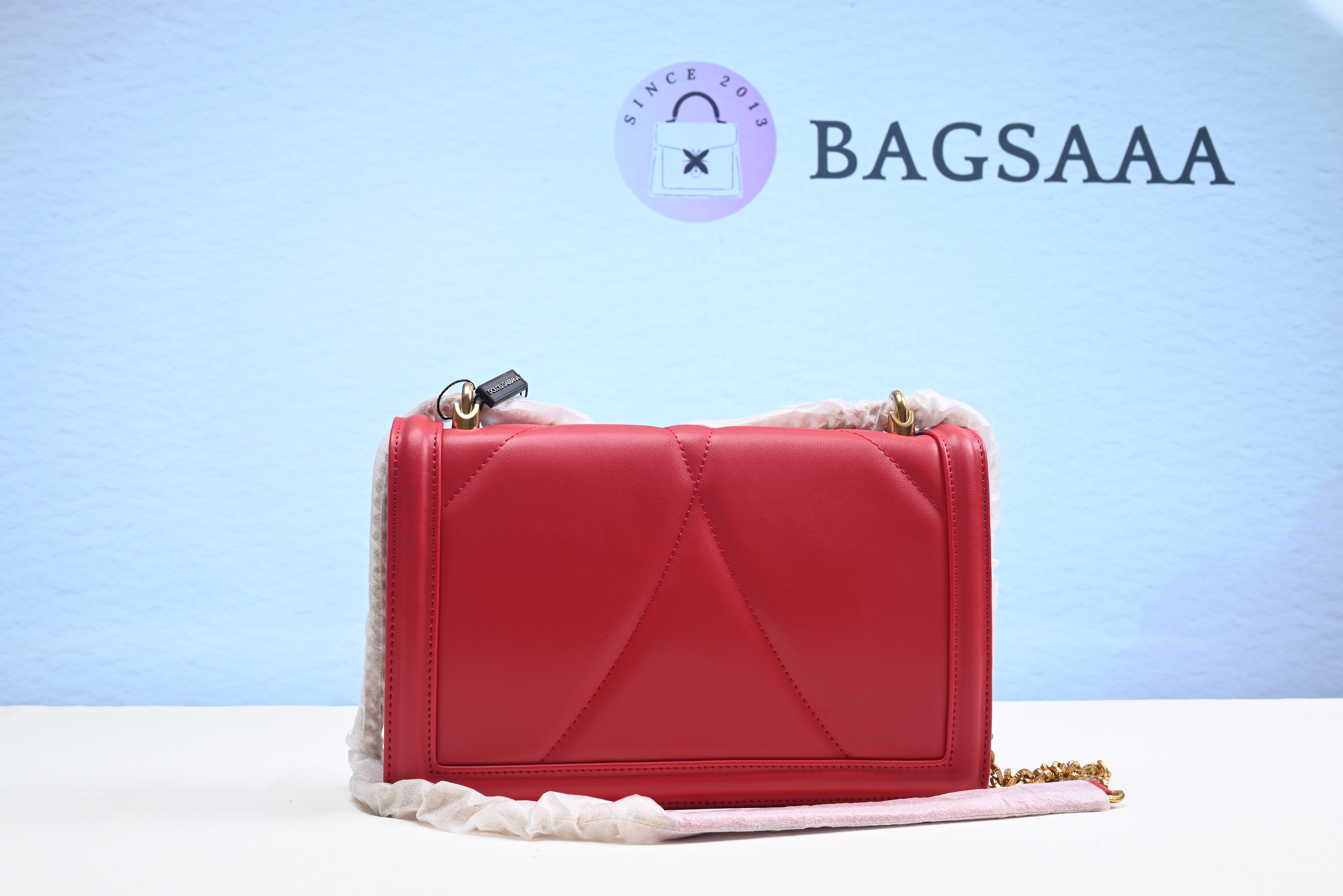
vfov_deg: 33.4
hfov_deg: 48.4
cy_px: 448
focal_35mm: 40
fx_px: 1493
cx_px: 672
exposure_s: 1/2
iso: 100
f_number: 16
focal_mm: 40
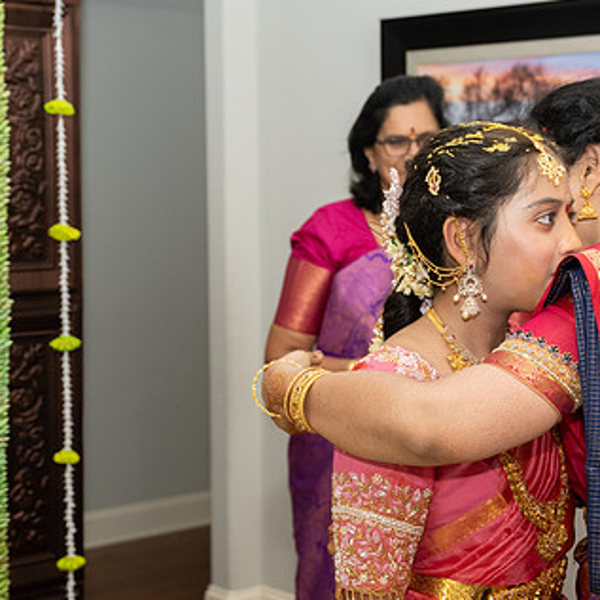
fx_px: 1353
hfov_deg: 24.4
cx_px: 528
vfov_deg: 25.0
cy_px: 321
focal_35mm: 69
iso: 800
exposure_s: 1/160
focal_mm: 43
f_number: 5
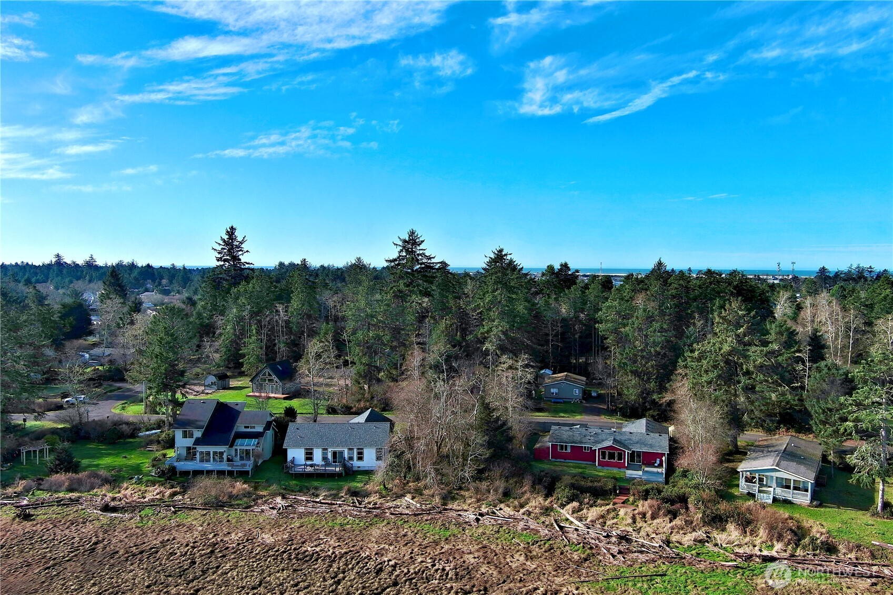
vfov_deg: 45.0
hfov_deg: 63.7
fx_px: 719
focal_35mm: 29
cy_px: 298
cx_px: 446
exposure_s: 1/1613
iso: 100
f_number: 2.8
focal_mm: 10.57
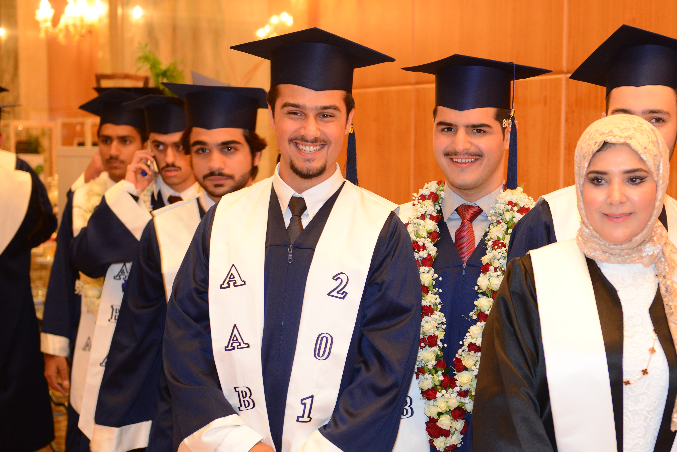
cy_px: 265
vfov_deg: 18.9
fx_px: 1354
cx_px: 452
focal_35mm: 72
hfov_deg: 27.9
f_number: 2.8
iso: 1000
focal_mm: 48
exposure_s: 1/100
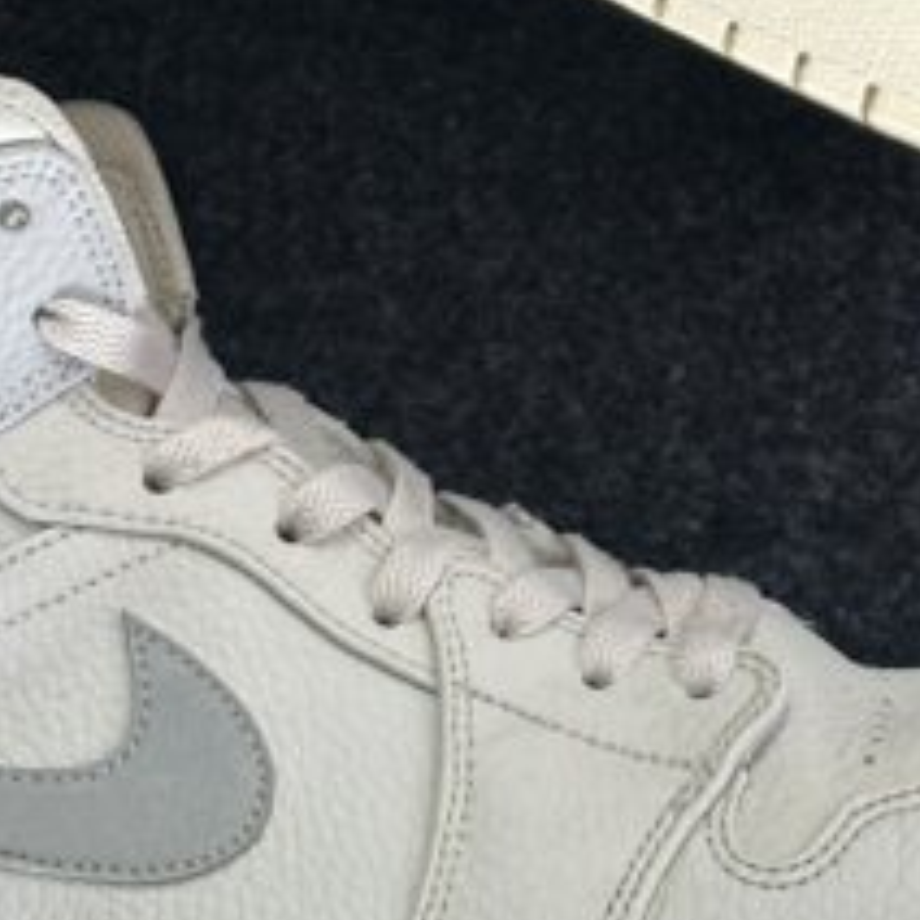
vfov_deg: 10.9
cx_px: 356
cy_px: 85
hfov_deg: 10.9
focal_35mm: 160
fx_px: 4811
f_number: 1.78
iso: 100
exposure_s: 1/50
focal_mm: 6.86
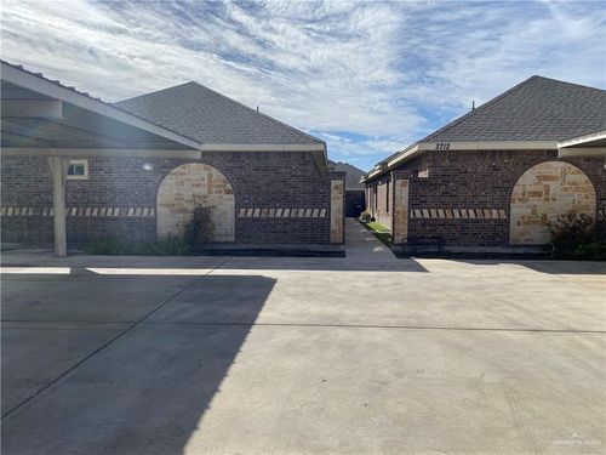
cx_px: 303
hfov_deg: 67.3
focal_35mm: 26
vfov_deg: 53.1
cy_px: 228
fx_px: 455
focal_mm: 4.25
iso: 32
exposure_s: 1/6410
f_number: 1.8
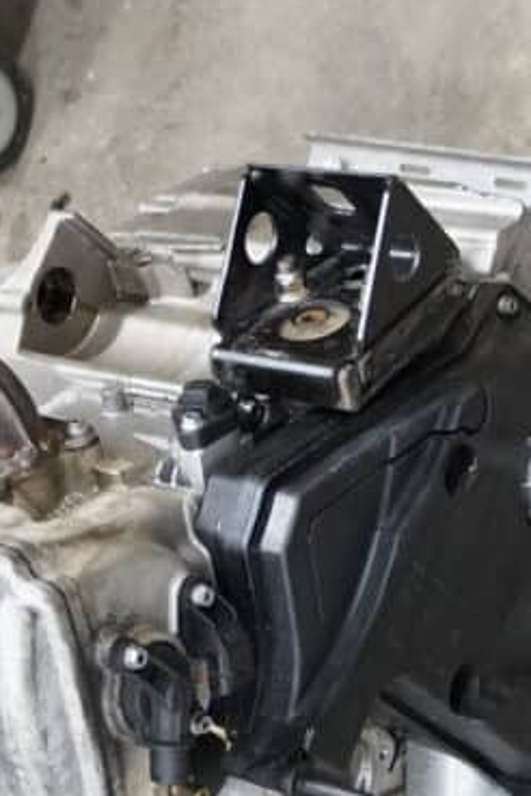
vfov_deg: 26.7
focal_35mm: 75
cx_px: 198
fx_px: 1659
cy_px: 578
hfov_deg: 18.2
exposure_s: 1/60
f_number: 3.5
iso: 1000
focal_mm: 18
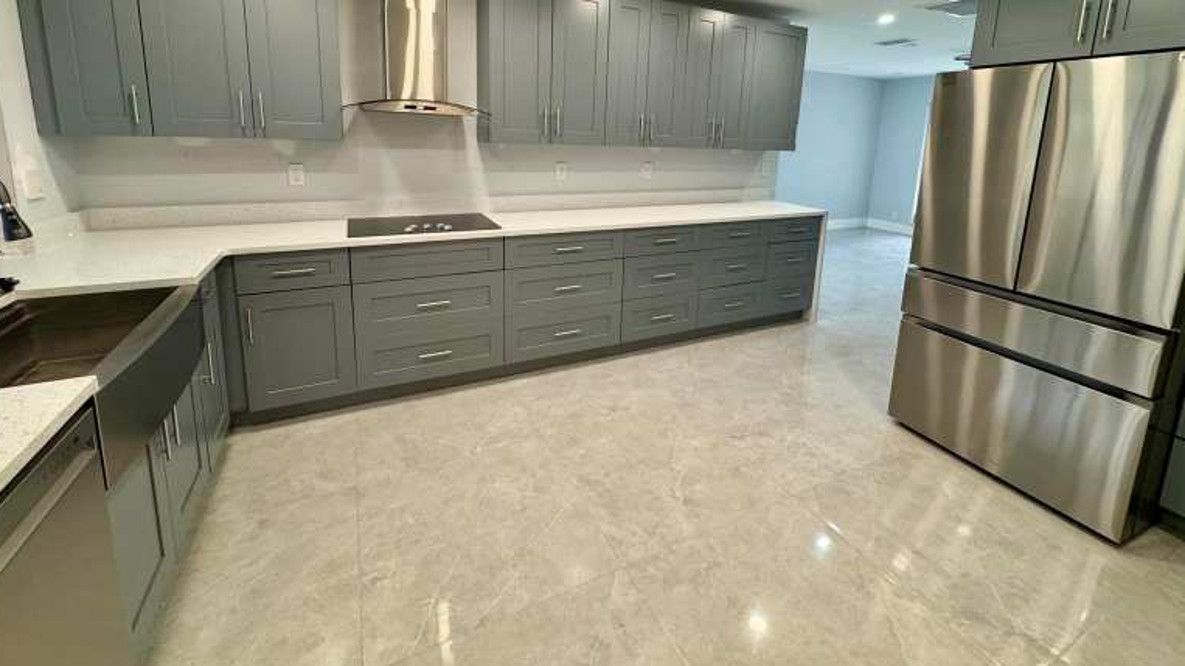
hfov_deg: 99.4
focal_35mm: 16
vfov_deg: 65.2
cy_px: 217
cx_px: 601
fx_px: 503
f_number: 2.2
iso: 200
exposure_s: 1/120
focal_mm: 2.22
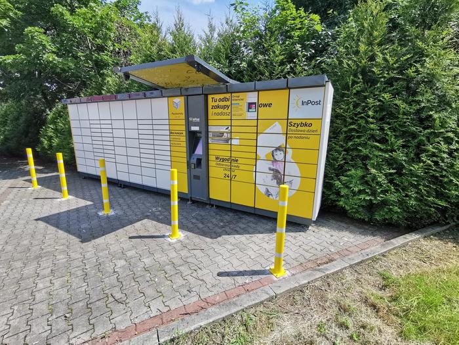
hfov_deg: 94.5
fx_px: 212
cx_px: 230
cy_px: 172
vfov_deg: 78.1
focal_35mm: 16
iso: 50
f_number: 2.2
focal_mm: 2.35
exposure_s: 1/628
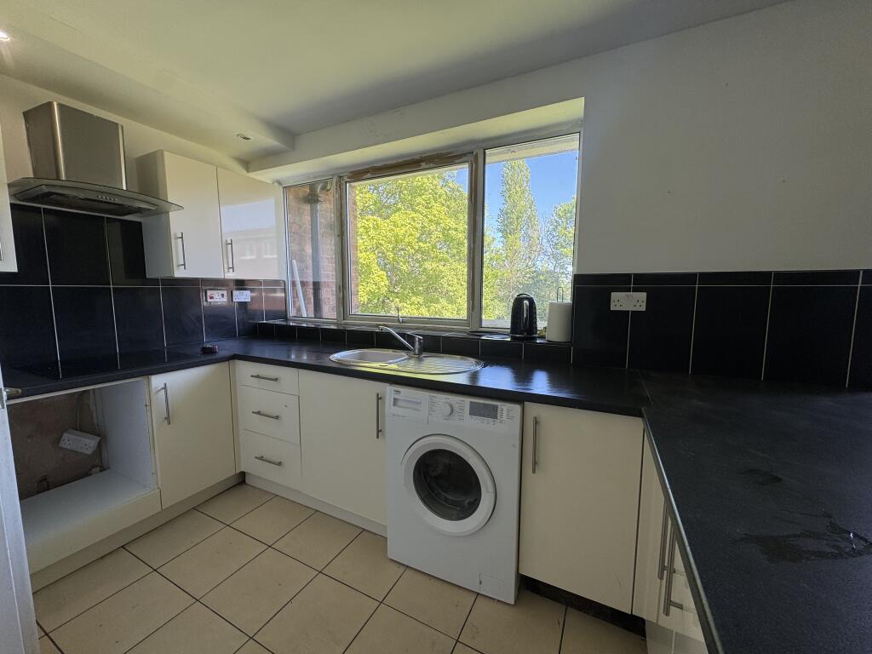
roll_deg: -0.1
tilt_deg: -6.5
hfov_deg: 102.1
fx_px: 353
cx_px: 436
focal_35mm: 14
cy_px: 327
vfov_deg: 85.7
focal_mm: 2.22
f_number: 2.2
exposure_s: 1/114
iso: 40
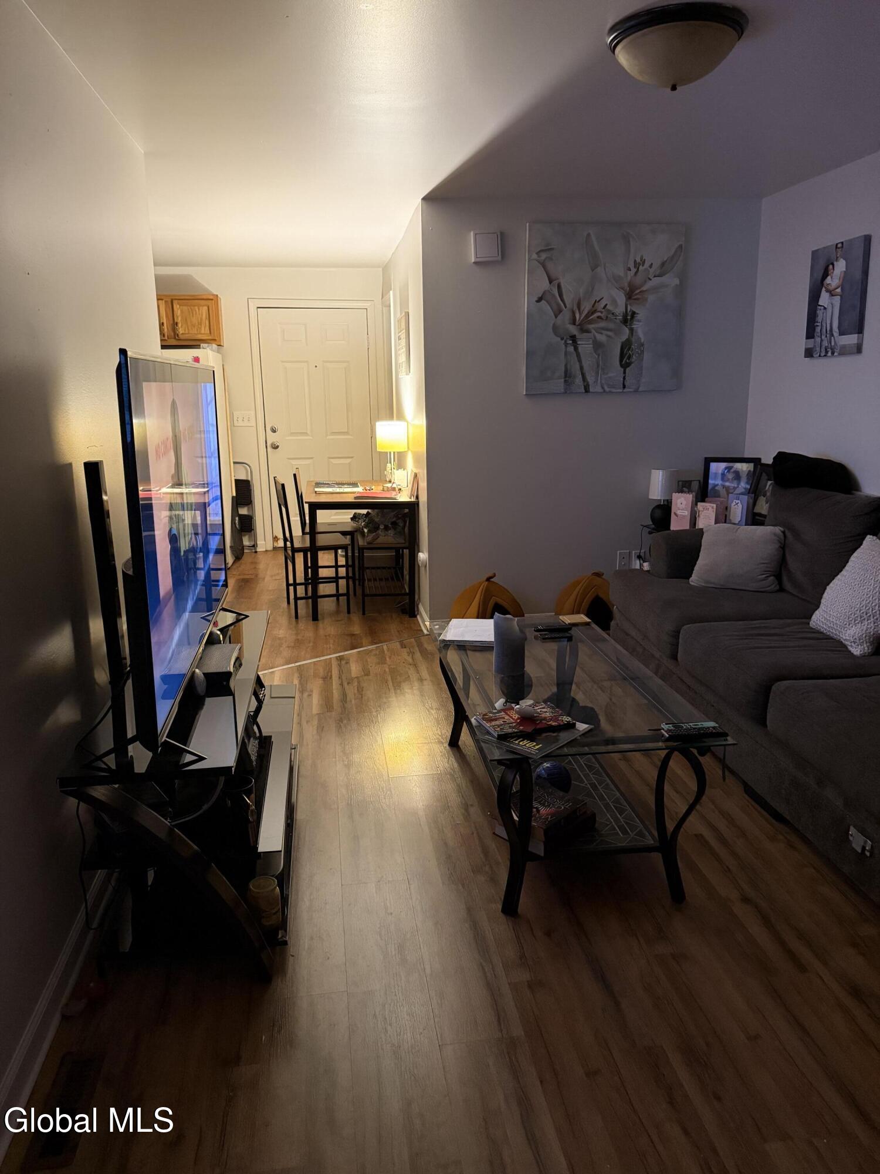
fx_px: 813
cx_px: 440
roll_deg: +0.9
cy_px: 587
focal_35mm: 24
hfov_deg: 56.8
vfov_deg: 71.6
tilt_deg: -12.6
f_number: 1.78
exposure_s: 1/40
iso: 640
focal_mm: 6.76
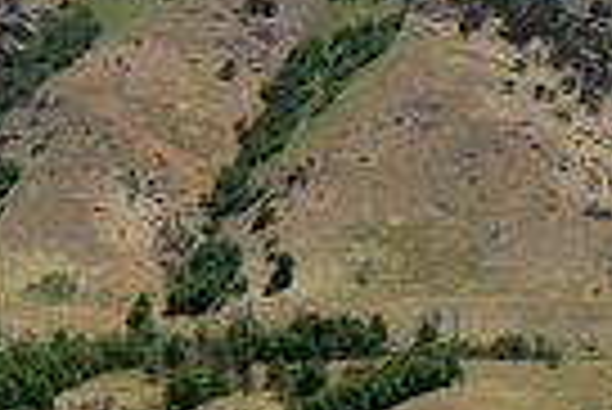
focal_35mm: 132
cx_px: 22
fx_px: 2246
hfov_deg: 15.3
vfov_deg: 10.1
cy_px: 606
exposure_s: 1/640
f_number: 6.3
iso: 100
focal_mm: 10.26
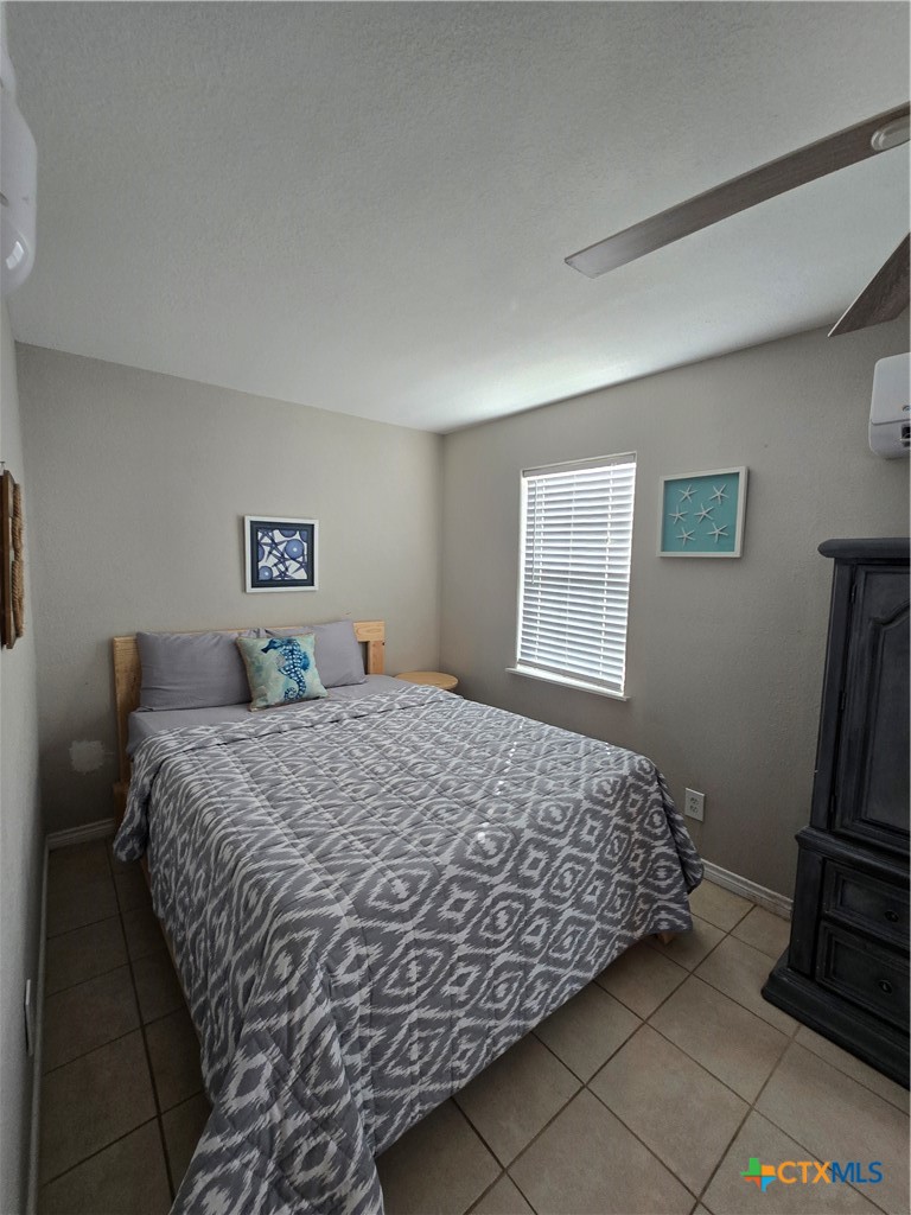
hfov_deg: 89.9
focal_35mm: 13
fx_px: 456
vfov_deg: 106.2
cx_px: 456
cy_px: 608
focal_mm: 2.2
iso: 100
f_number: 2.2
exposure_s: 1/60
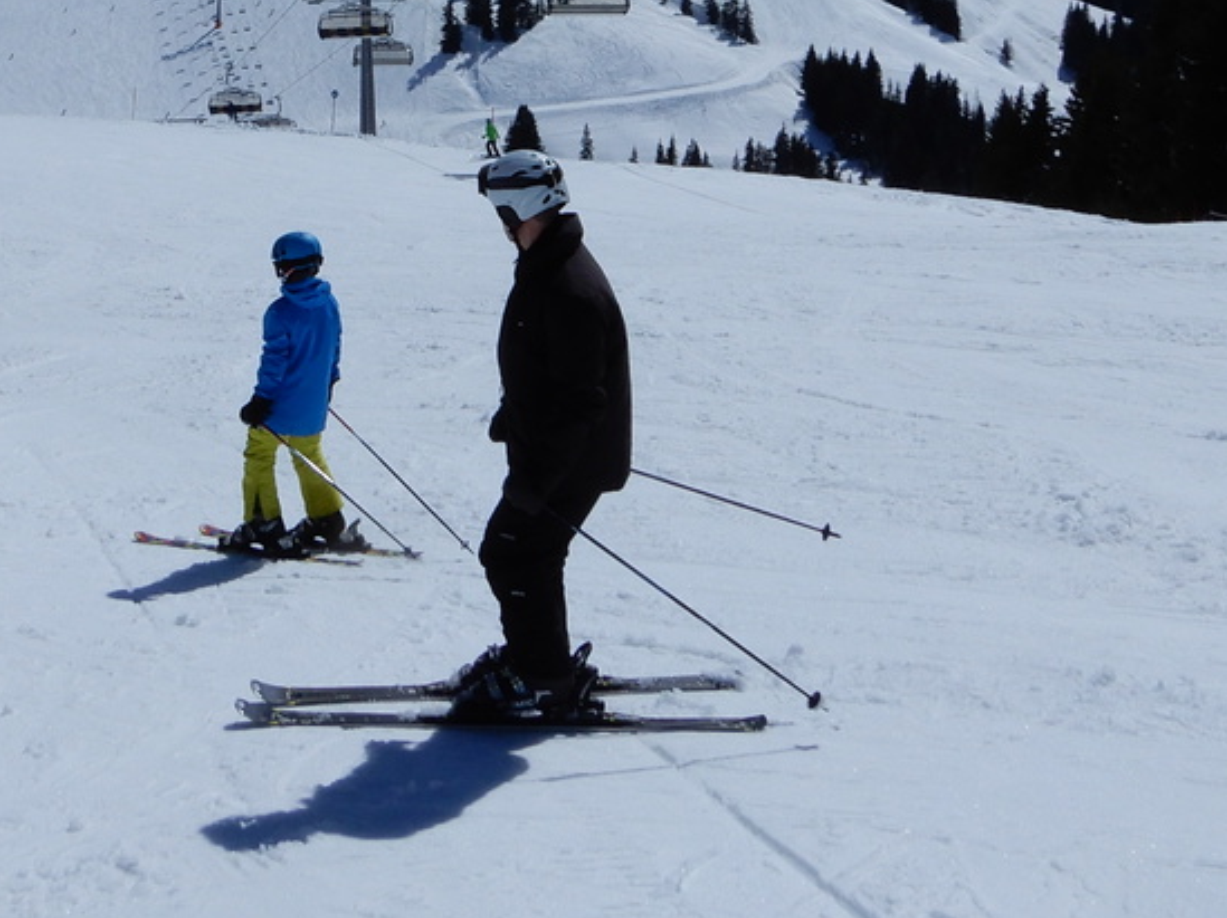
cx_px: 282
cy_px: -114
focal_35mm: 56
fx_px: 1984
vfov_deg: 24.2
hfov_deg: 33.6
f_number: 6.3
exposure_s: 1/1600
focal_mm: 4.3
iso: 80
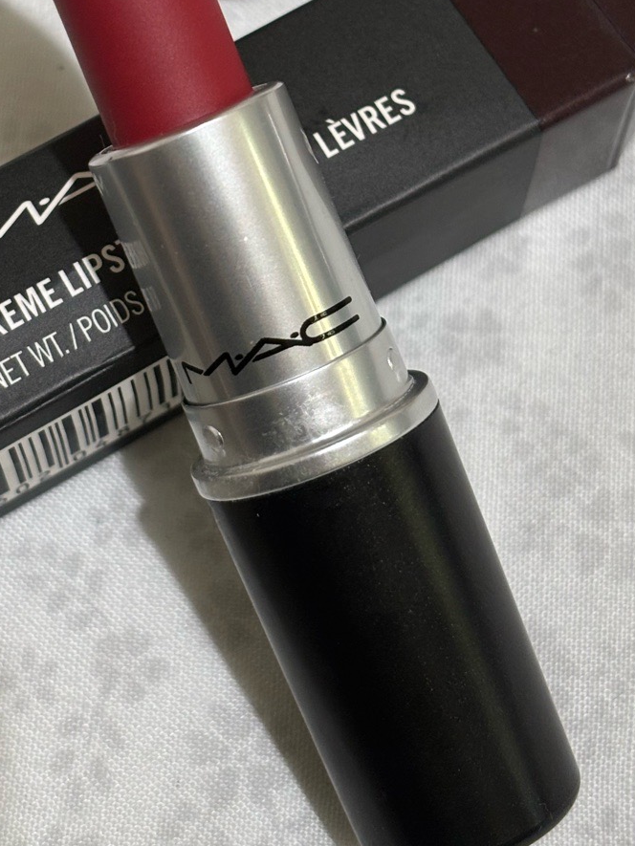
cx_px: 136
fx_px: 2299
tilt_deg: -63.0
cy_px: 204
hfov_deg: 15.6
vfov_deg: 20.7
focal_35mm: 94
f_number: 1.6
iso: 125
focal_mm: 5.96
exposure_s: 1/33
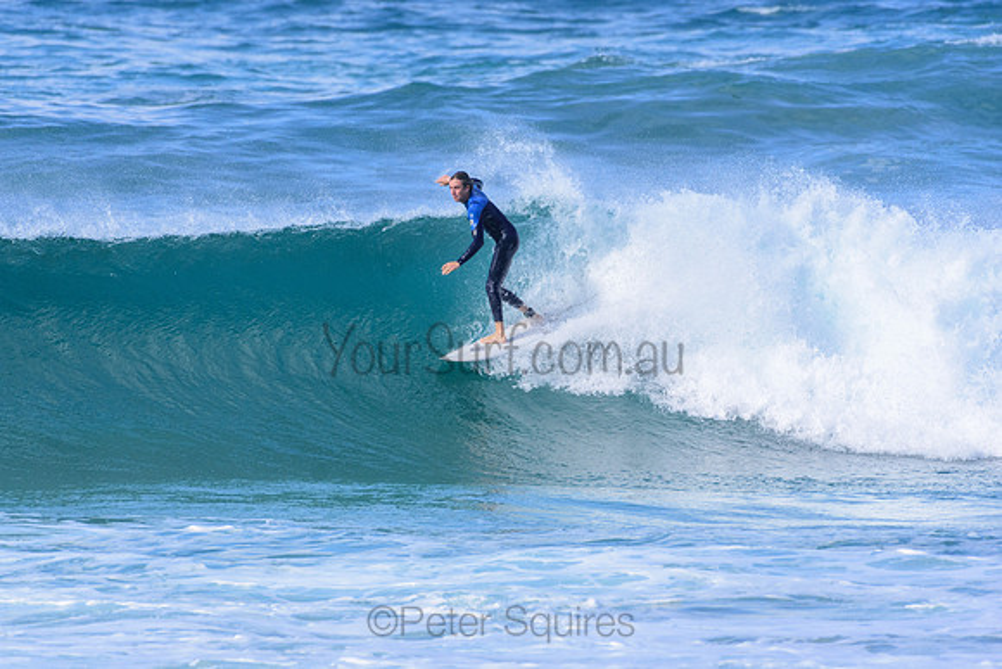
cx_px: 501
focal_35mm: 750
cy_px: 334
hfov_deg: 2.7
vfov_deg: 1.8
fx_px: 20879
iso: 320
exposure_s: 1/2000
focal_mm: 500
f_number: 5.6
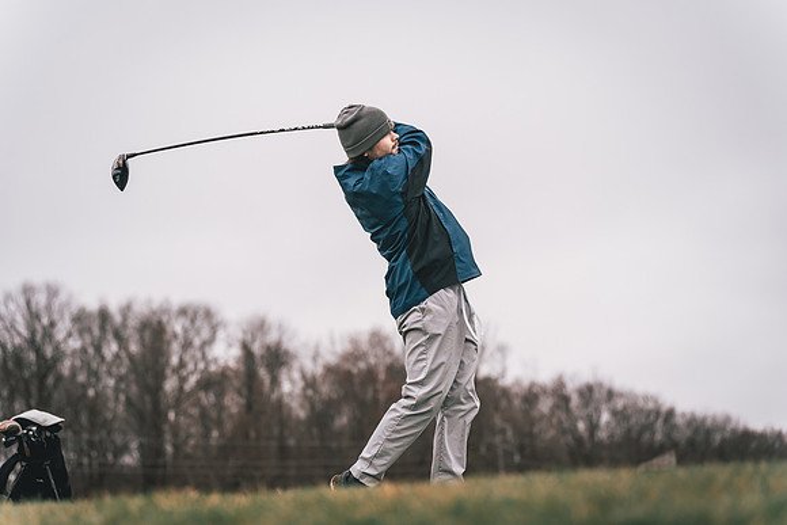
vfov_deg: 15.3
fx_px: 1951
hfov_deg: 22.8
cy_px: 262
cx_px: 394
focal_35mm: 89
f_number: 2.8
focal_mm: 86
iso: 640
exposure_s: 1/6400
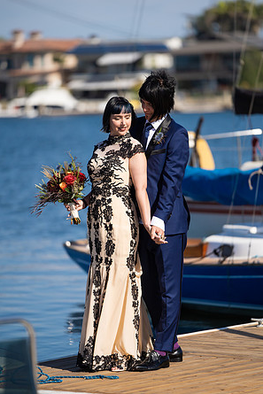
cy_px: 198
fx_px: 2157
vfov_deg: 10.4
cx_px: 132
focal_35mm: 197
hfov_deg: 7.0
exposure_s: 1/5000
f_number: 2.8
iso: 200
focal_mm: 195
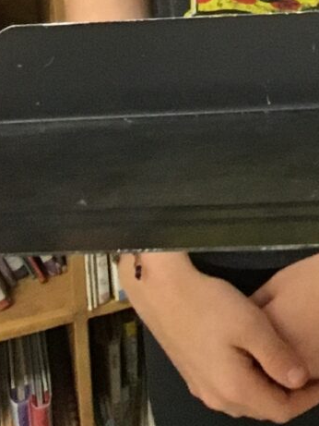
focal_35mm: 161
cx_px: 828
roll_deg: +0.0
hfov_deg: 8.3
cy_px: -631
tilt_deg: -10.1
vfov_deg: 10.4
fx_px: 1977
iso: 125
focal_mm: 4.15
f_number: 2.2
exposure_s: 1/30
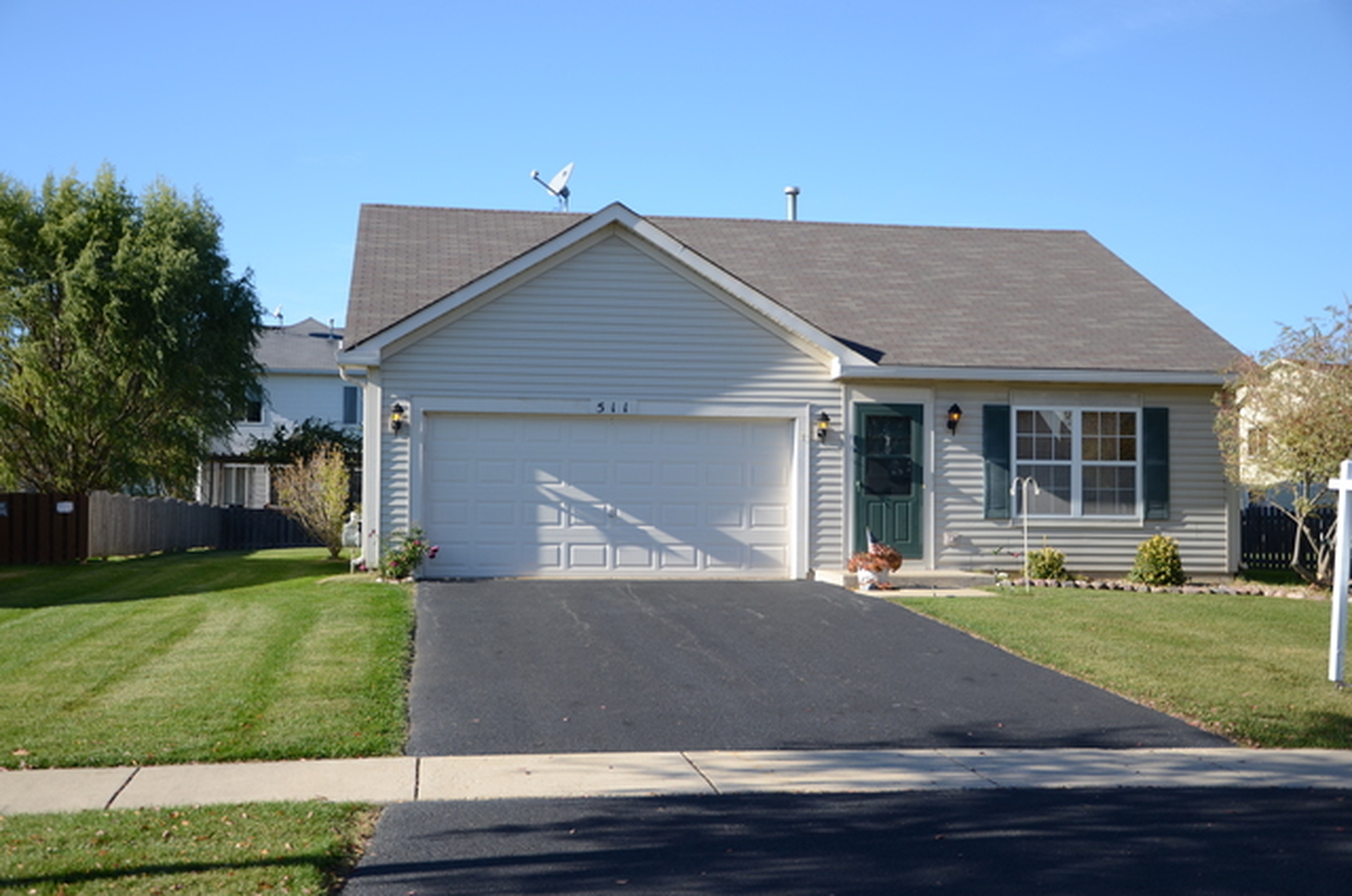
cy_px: 448
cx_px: 676
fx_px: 1574
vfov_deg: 31.8
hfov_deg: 46.5
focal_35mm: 42
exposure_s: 1/640
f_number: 5
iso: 160
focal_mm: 28
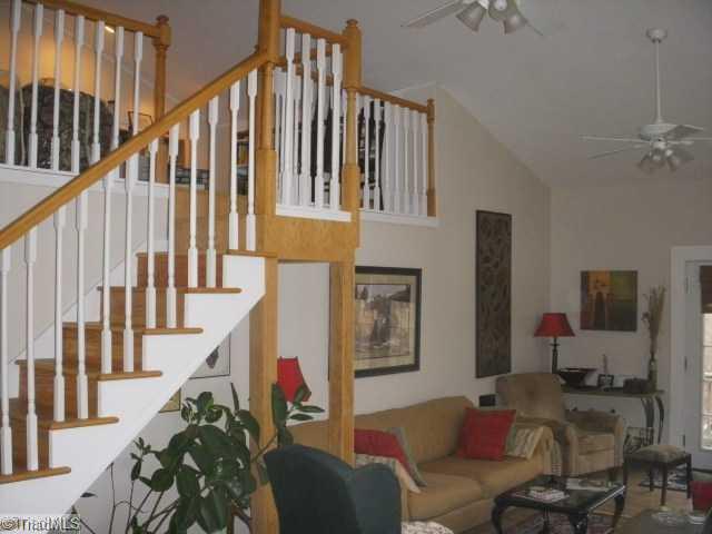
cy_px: 267
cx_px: 356
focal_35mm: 38
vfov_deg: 37.7
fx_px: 782
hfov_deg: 49.0
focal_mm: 6.3
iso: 500
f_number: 3.3
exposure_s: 1/160
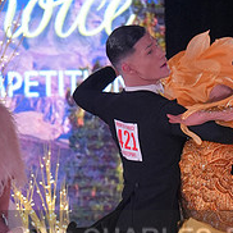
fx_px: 3419
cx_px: 162
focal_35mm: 449
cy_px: 253
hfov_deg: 3.9
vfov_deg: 3.9
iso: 1600
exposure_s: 1/400
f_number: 4
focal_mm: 111
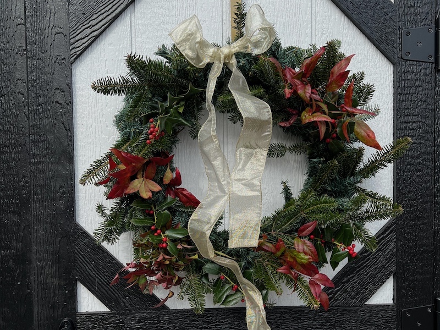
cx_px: 220
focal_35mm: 26
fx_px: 330
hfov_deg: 67.3
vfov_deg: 53.1
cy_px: 165
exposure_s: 1/2165
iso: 50
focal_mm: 5.7
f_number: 1.5
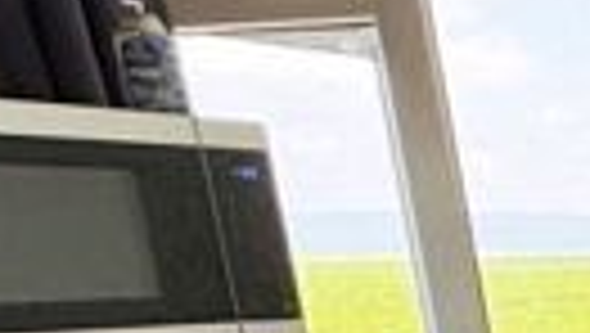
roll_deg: +1.4
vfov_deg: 13.0
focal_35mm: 82
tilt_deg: -16.7
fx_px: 1284
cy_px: 648
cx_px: 1178
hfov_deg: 17.9
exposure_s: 1/129
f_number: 2.2
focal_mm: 2.22
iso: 40
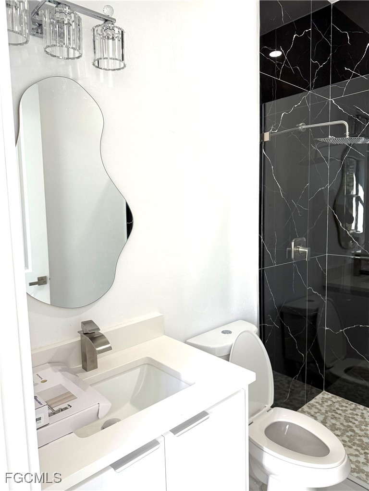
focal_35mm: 24
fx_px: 341
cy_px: 246
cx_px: 184
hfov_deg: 56.8
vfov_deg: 71.6
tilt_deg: -5.9
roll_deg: +1.0
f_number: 1.78
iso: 200
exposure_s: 1/111
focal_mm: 6.76
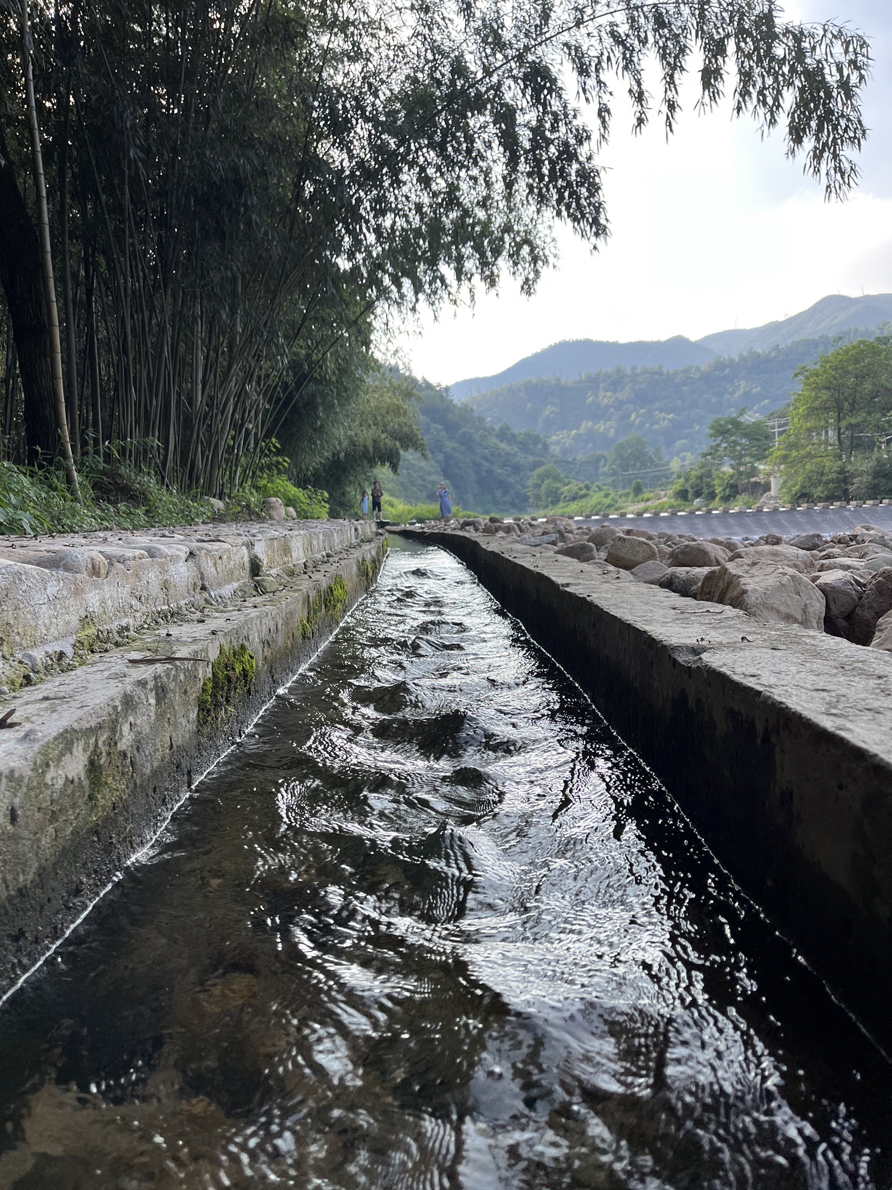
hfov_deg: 53.1
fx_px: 893
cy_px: 595
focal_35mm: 26
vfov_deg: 67.3
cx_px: 446
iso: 50
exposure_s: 1/727
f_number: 1.6
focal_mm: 5.1
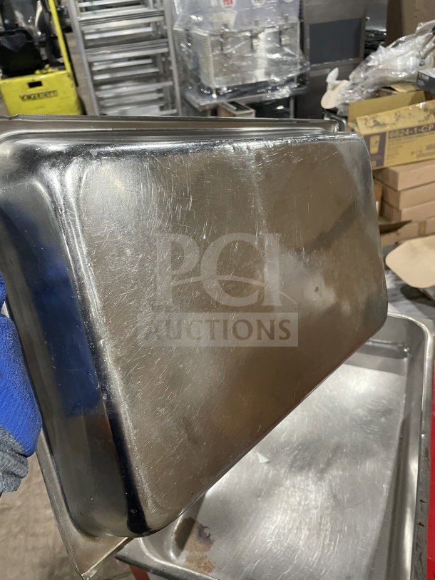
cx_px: 218
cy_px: 290
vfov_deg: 67.3
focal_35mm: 26
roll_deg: +5.9
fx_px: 436
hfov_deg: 53.1
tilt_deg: -28.8
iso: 200
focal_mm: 4.2
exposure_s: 1/60
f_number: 1.6
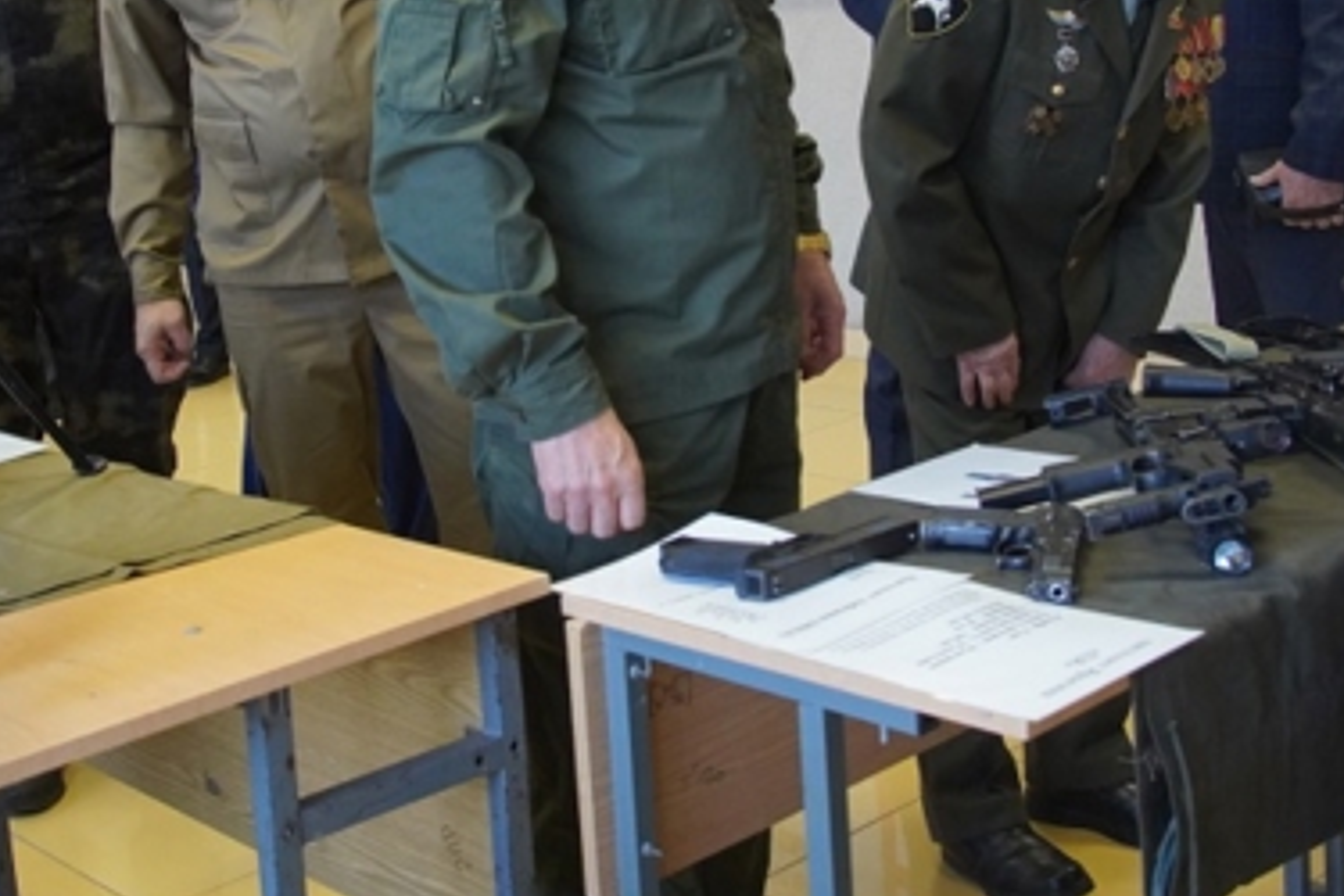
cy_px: 254
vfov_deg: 24.8
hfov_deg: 36.9
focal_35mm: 54
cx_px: 625
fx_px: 2016
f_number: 4
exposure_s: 1/160
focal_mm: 18
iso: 2500
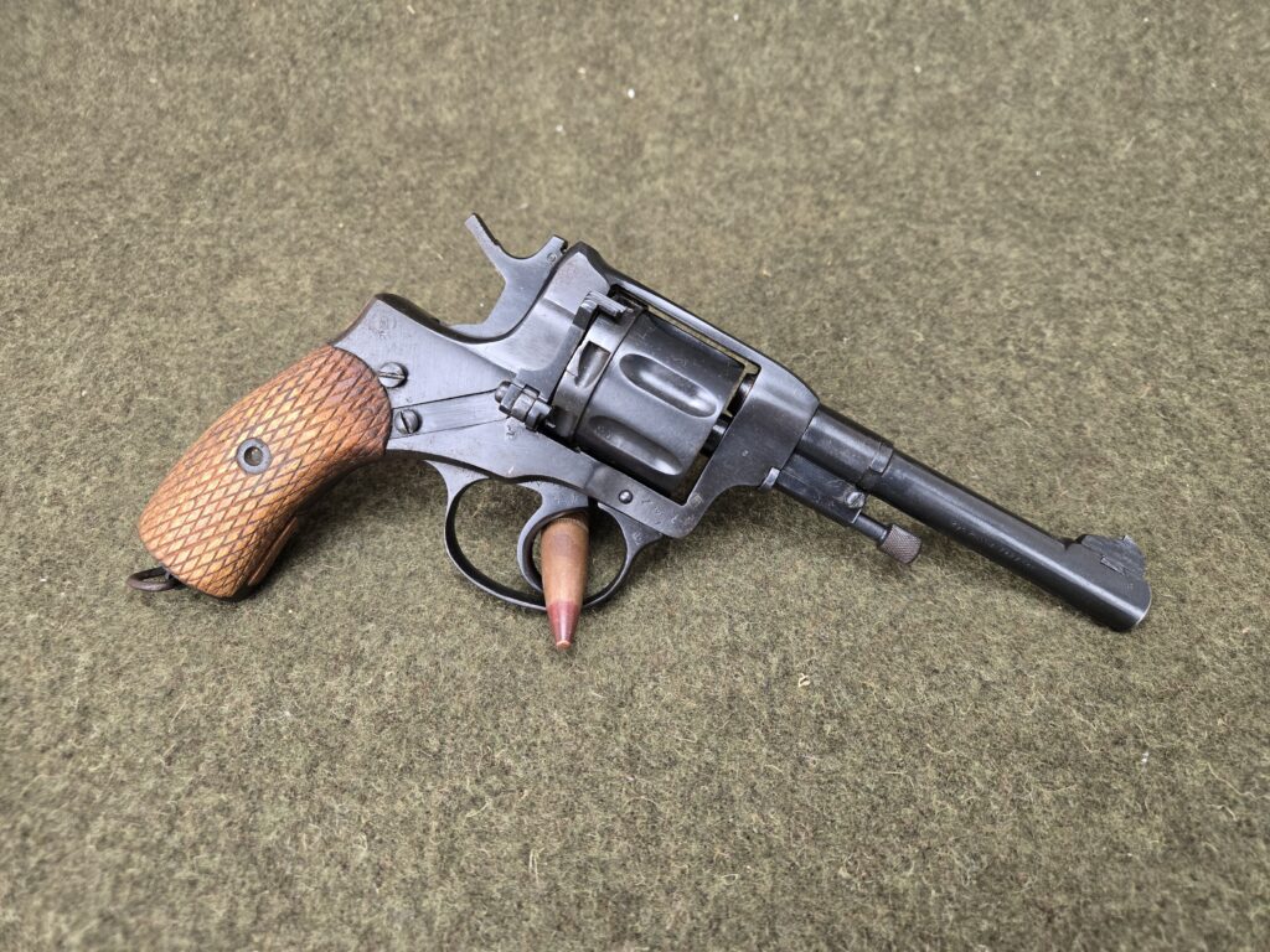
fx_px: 844
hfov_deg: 73.9
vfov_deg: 58.9
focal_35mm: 23
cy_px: 476
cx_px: 635
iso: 320
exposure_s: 1/120
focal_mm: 5.4
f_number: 1.8
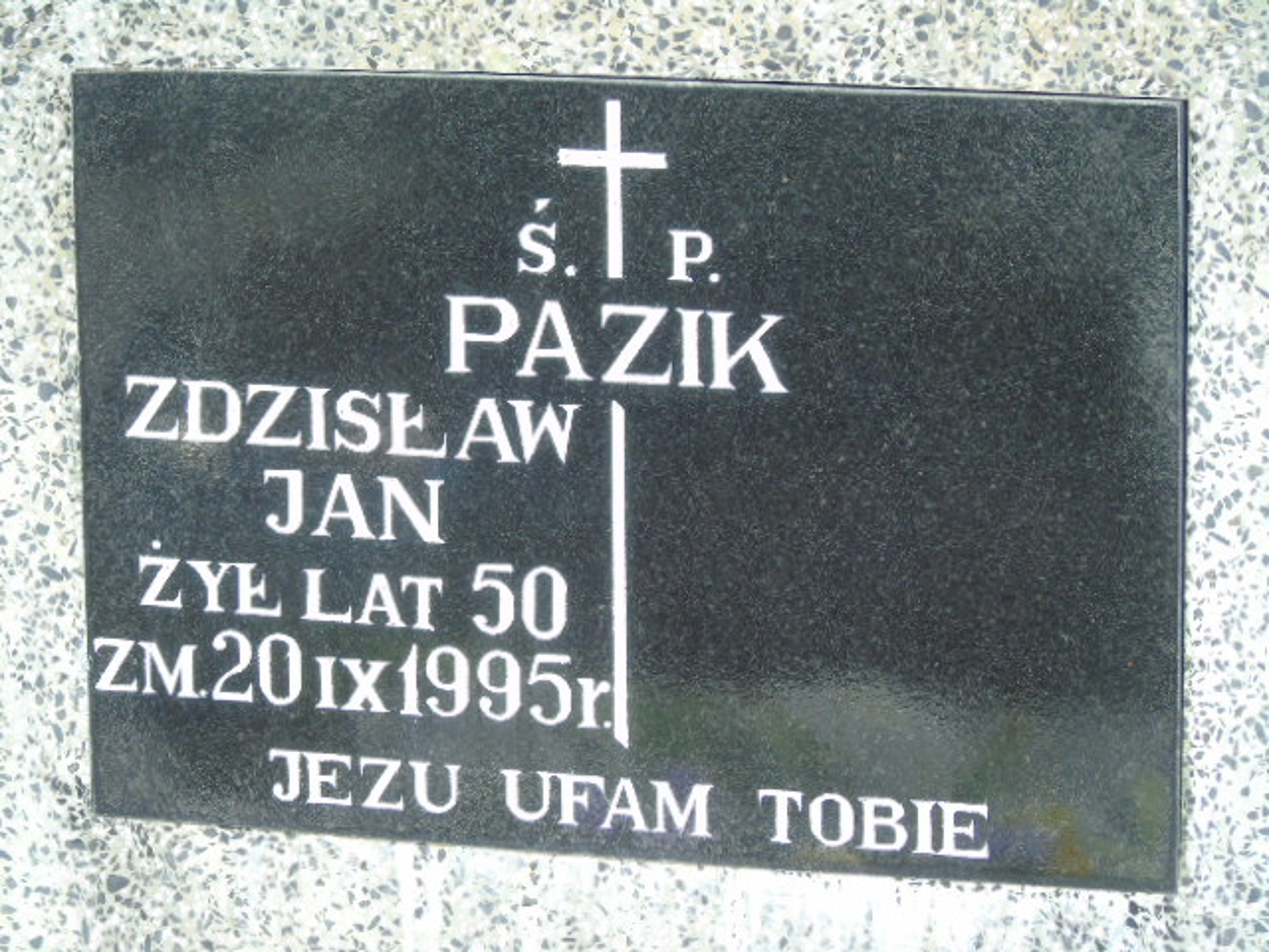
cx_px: 634
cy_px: 476
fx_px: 6819
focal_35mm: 186
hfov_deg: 10.6
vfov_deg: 8.0
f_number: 5
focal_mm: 33
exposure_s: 1/125
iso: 100
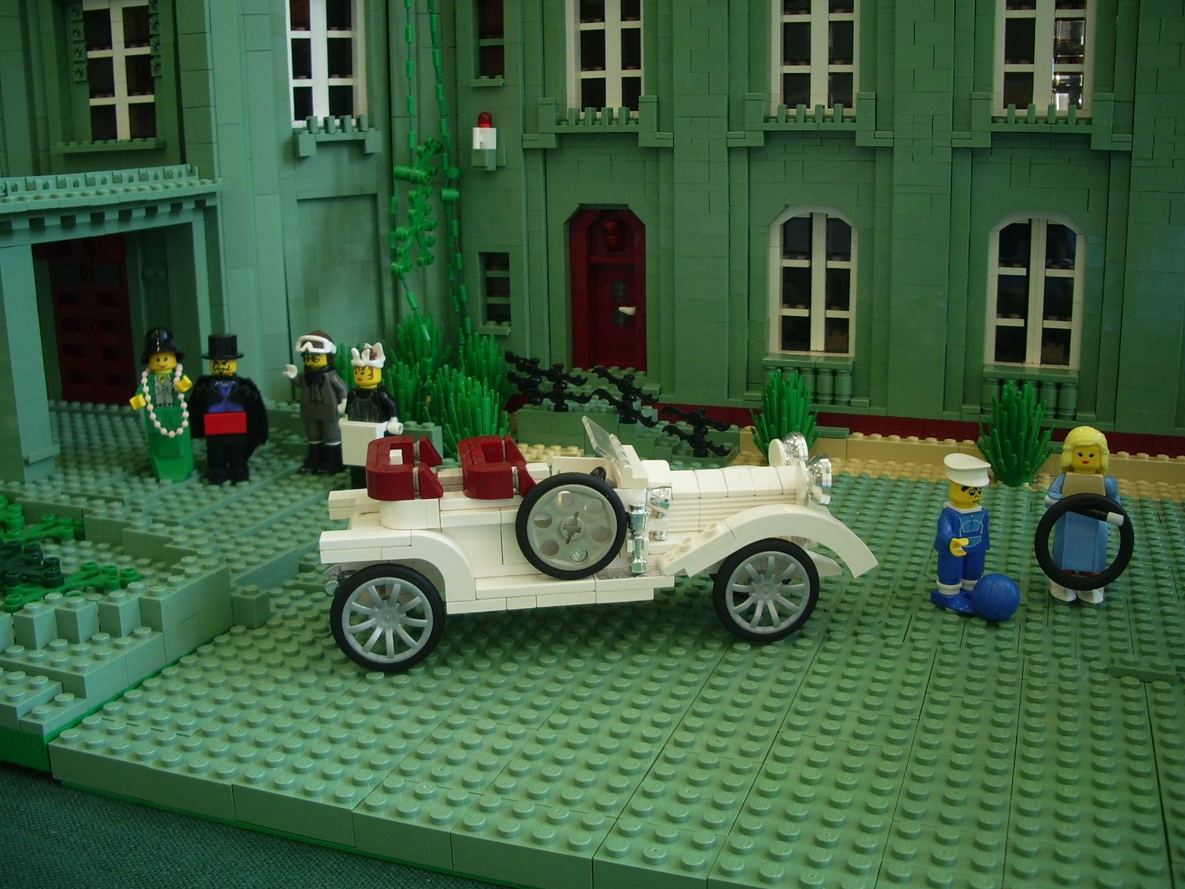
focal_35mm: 36
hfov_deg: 51.4
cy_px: 434
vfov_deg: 39.7
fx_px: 1232
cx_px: 593
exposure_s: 1/25
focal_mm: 5.8
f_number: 2.6
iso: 100
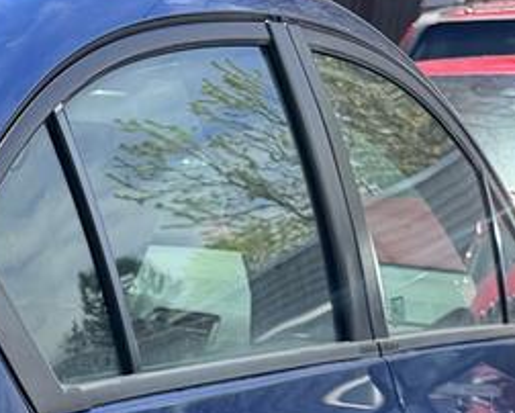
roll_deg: +0.0
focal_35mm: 119
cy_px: 820
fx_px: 1815
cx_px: -386
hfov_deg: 14.4
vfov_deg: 11.7
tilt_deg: -19.8
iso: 100
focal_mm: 6.76
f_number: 1.78
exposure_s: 1/2801
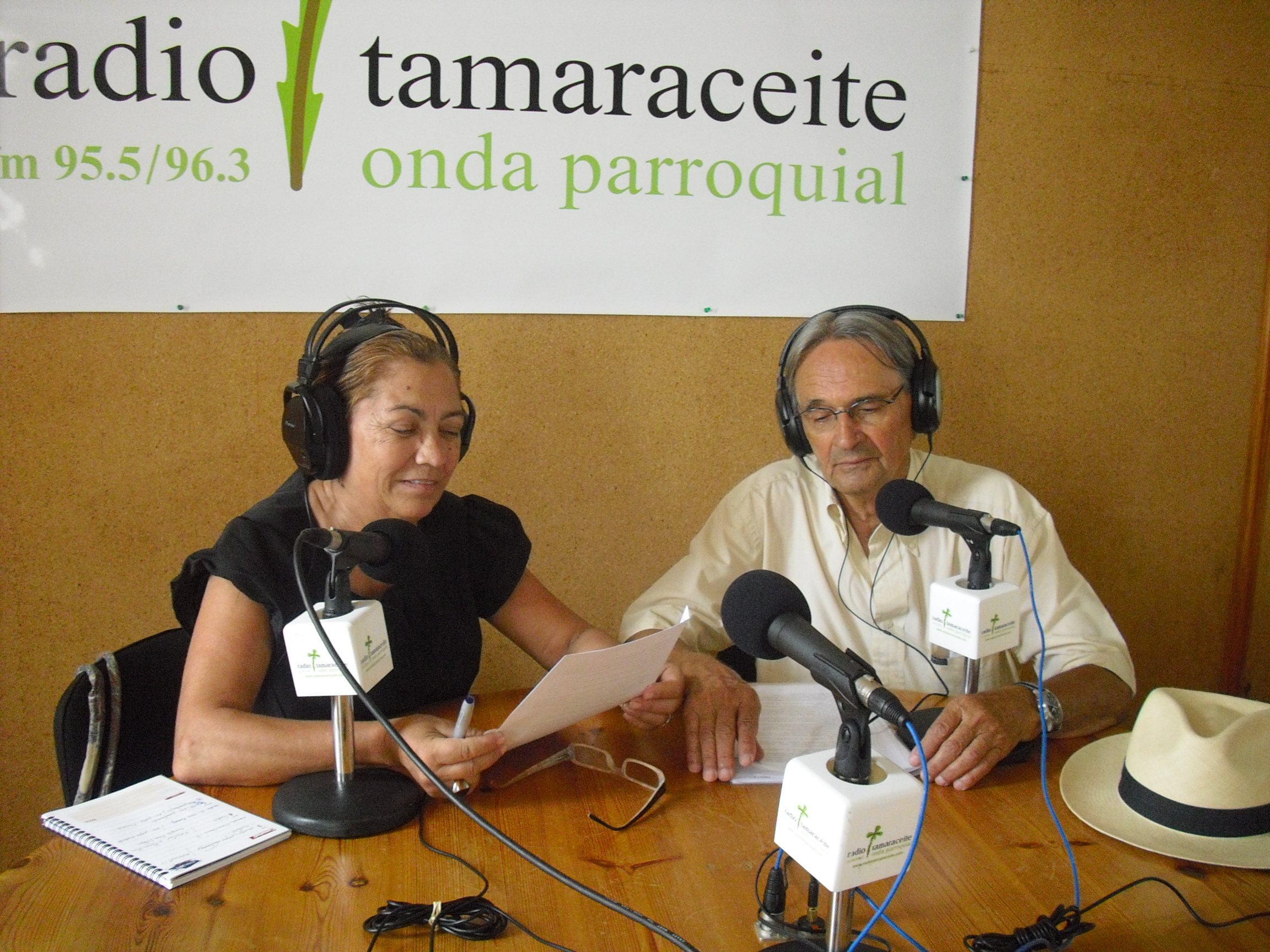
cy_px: 476
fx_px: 1394
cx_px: 635
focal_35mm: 38
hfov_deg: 49.0
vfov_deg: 37.7
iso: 400
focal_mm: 6.2
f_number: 2.8
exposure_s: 1/80
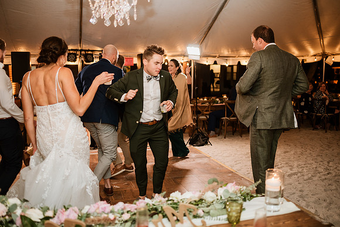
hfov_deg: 52.7
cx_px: 170
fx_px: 343
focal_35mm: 36
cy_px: 114
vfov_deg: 36.6
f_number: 2
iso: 500
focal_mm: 35
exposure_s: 1/200
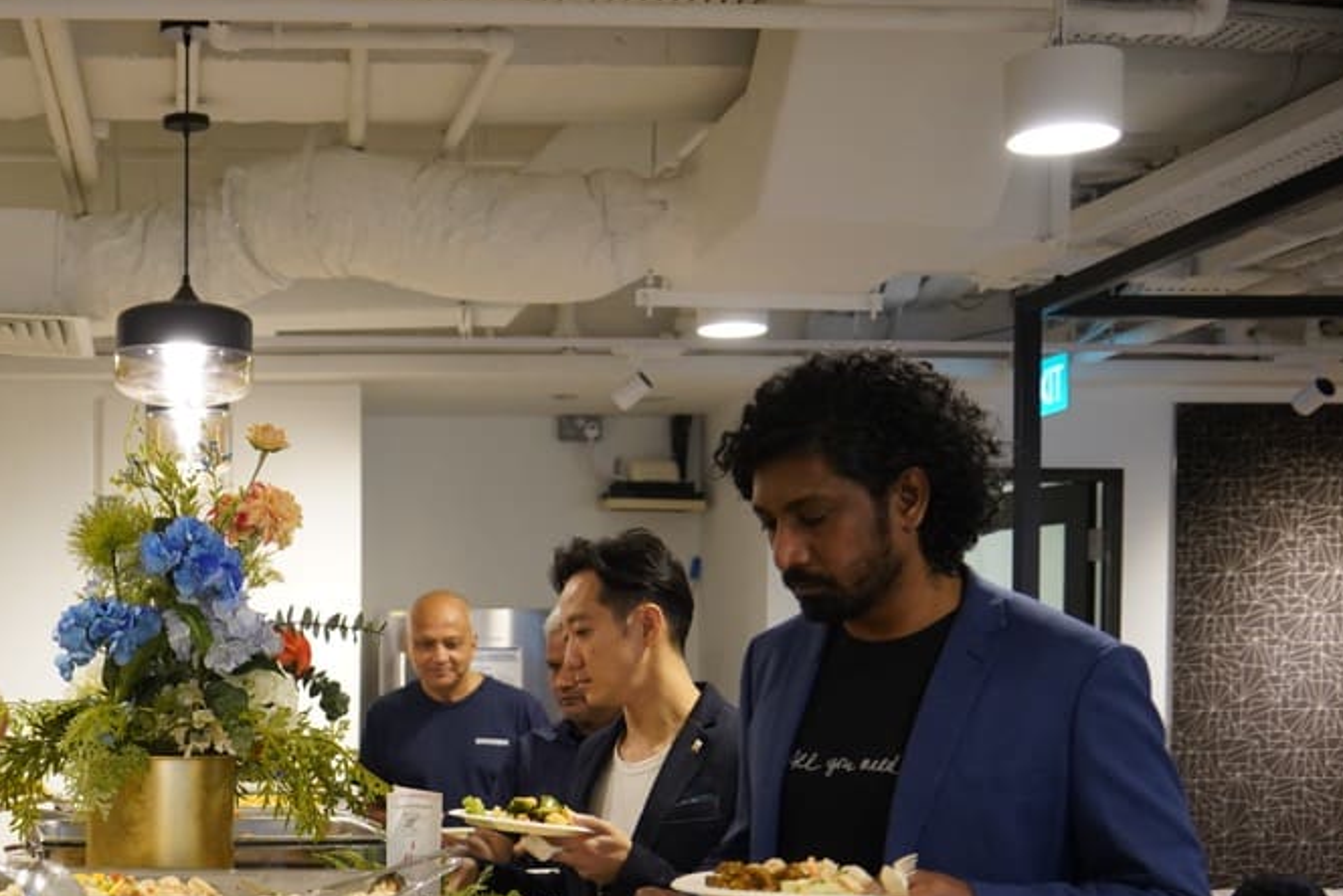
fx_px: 2015
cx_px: 239
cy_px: 767
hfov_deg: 35.5
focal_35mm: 54
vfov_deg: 24.5
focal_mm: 28
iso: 1250
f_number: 2.8
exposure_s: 1/100
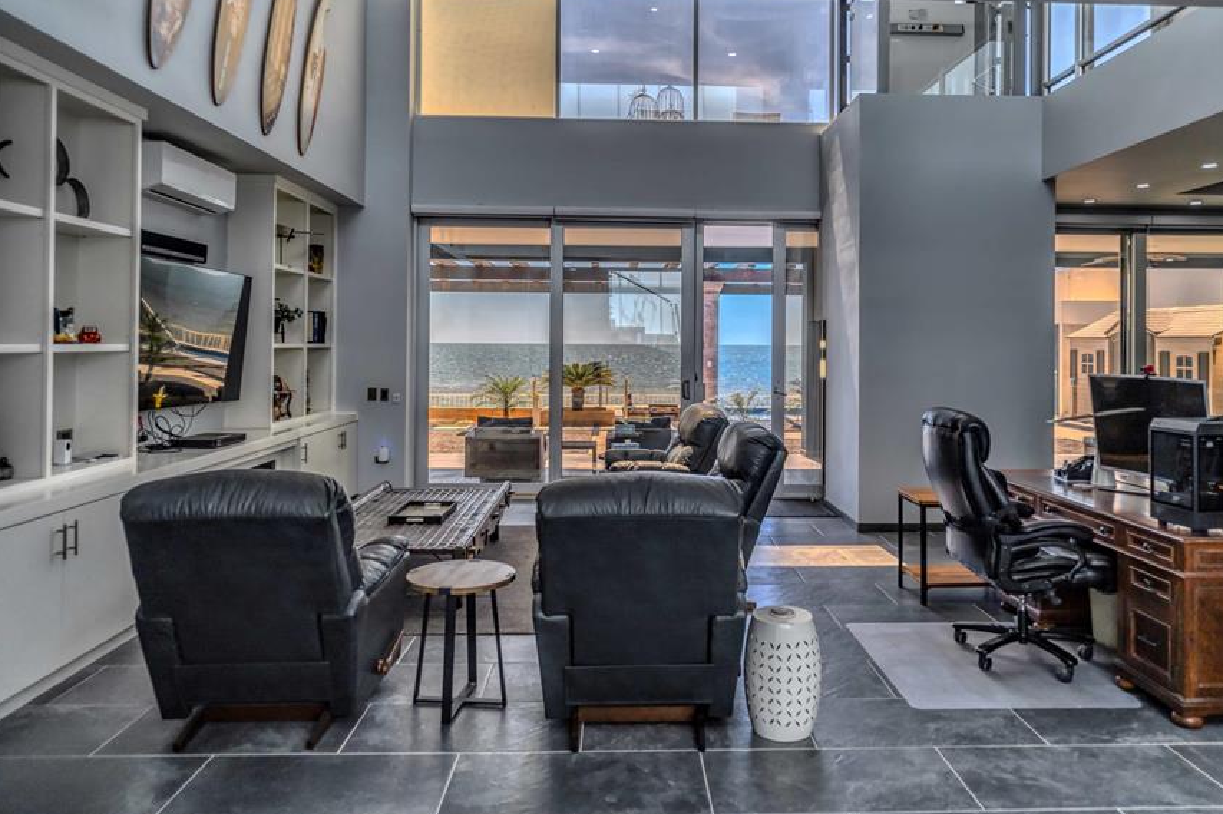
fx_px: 815
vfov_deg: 52.8
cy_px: 338
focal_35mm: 24
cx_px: 657
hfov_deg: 73.7
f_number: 2.8
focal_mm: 20
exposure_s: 1/800
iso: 160
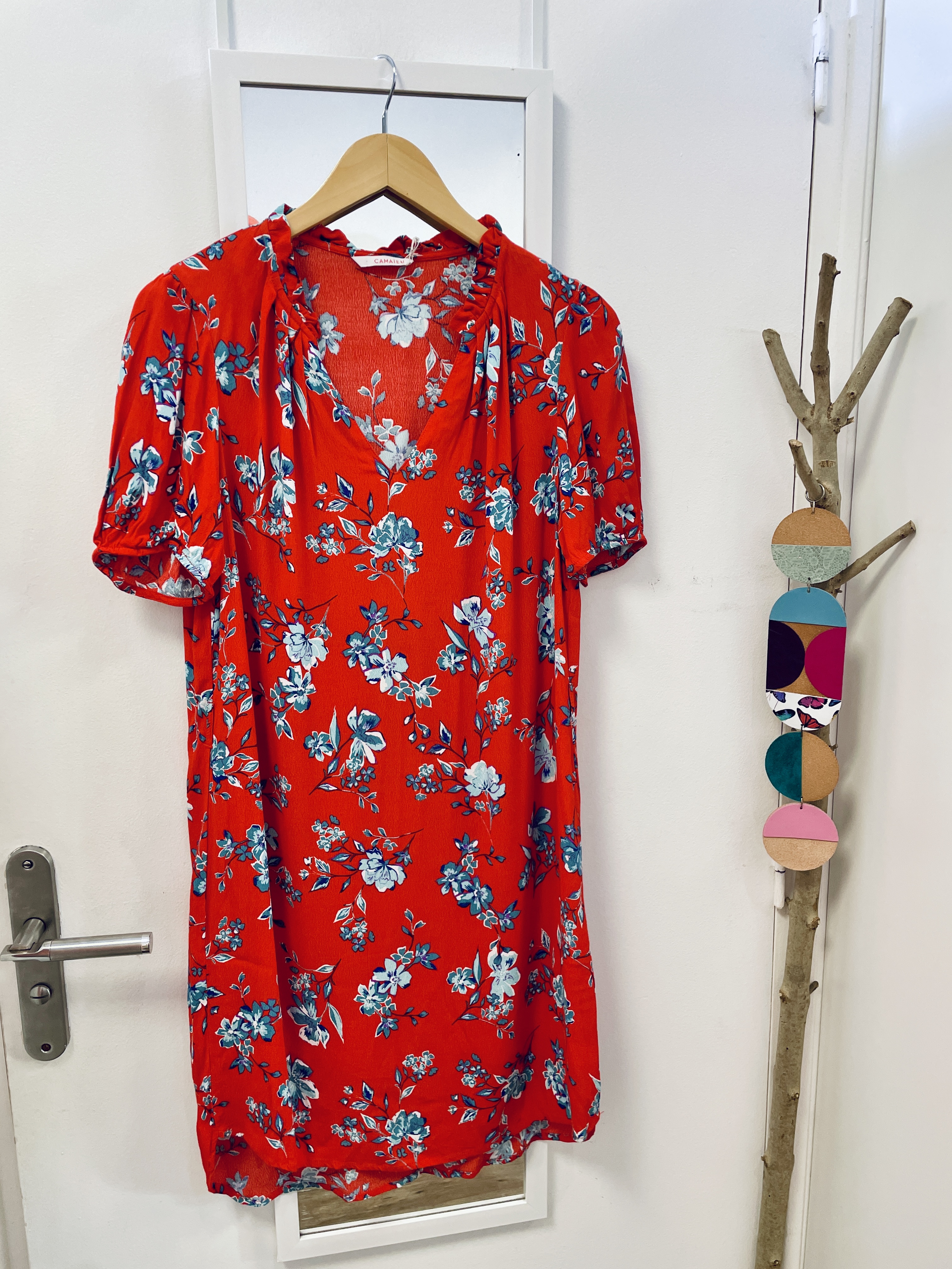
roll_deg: +0.8
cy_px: 634
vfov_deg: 67.3
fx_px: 953
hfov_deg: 53.1
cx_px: 476
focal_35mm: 26
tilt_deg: -11.3
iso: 100
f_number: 1.6
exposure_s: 1/100
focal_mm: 4.2
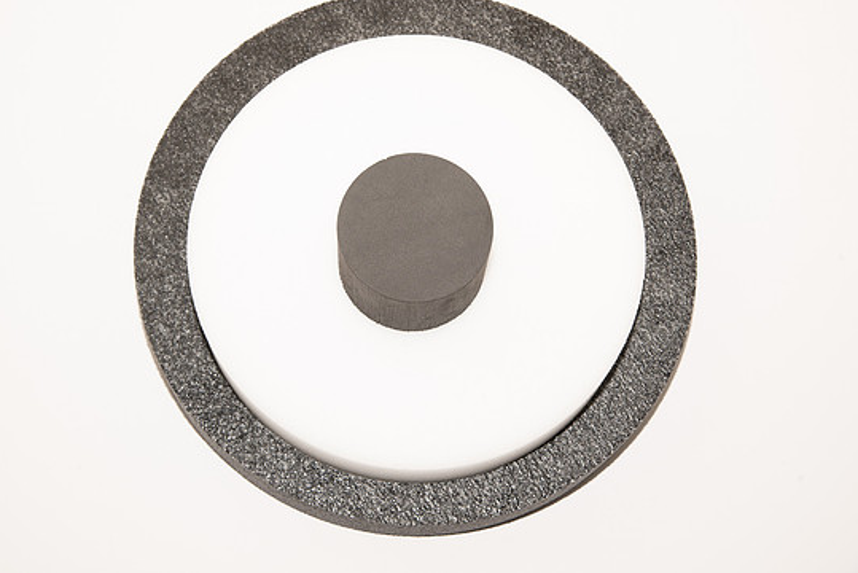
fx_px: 1693
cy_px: 268
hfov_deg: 28.4
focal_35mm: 71
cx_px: 415
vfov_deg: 19.2
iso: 64
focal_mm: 66
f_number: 11
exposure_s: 1/60
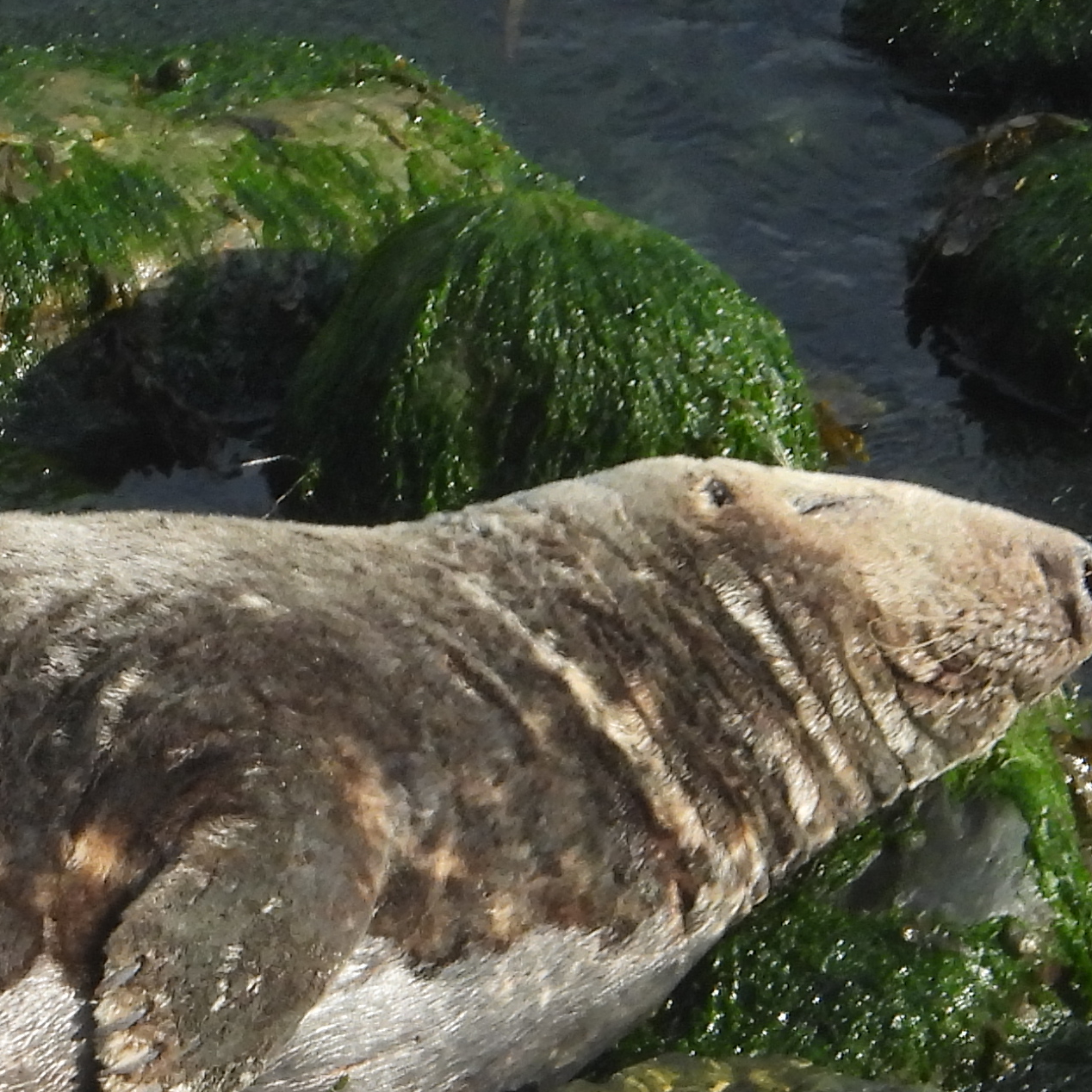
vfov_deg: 0.5
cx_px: 363
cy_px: 816
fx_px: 114637
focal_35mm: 3212
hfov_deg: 0.5
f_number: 5.6
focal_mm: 180
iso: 250
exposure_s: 1/500
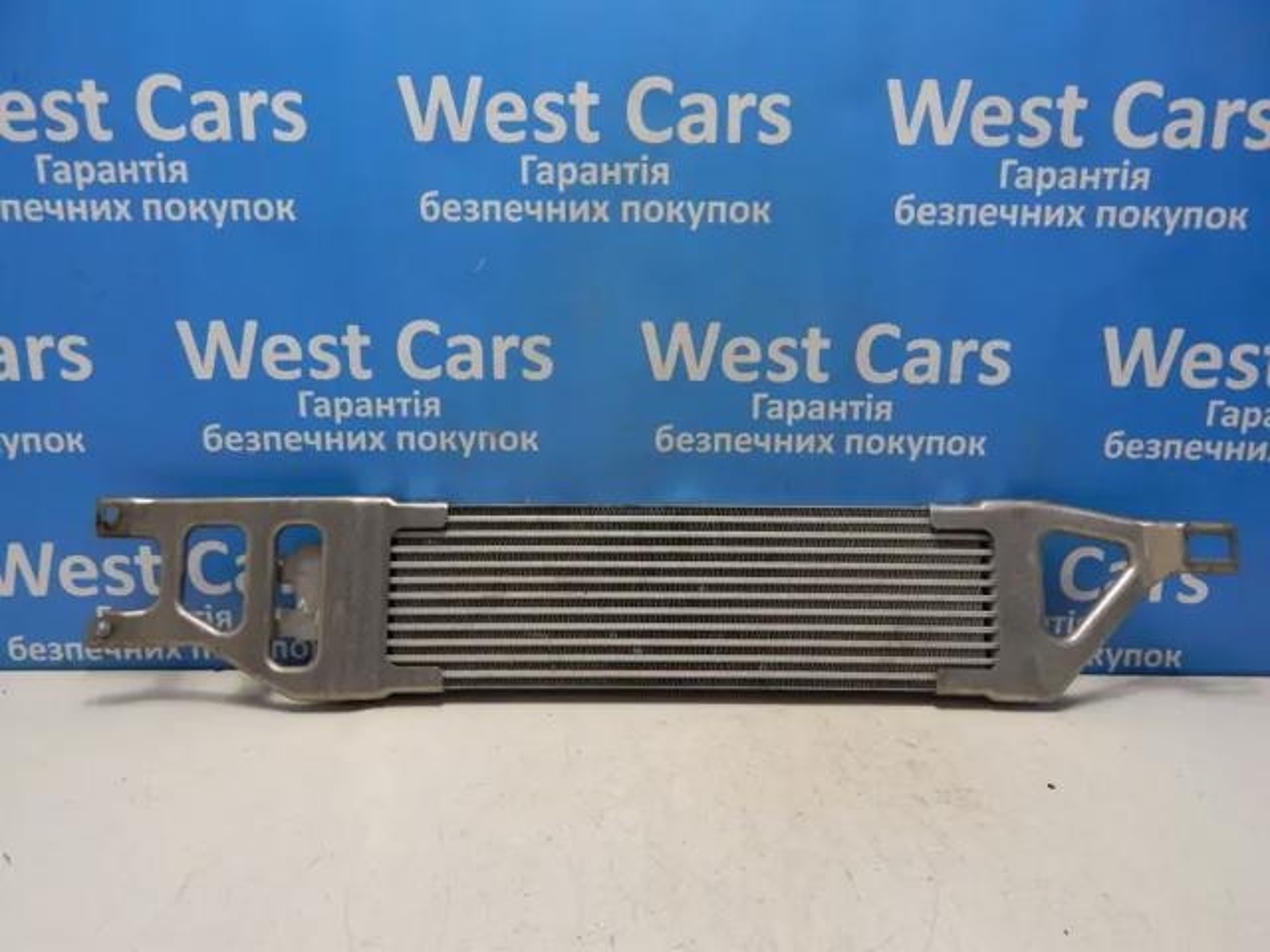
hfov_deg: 73.9
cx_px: 635
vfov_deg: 58.9
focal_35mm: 23
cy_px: 476
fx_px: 844
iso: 400
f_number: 3
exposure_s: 1/100
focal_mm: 4
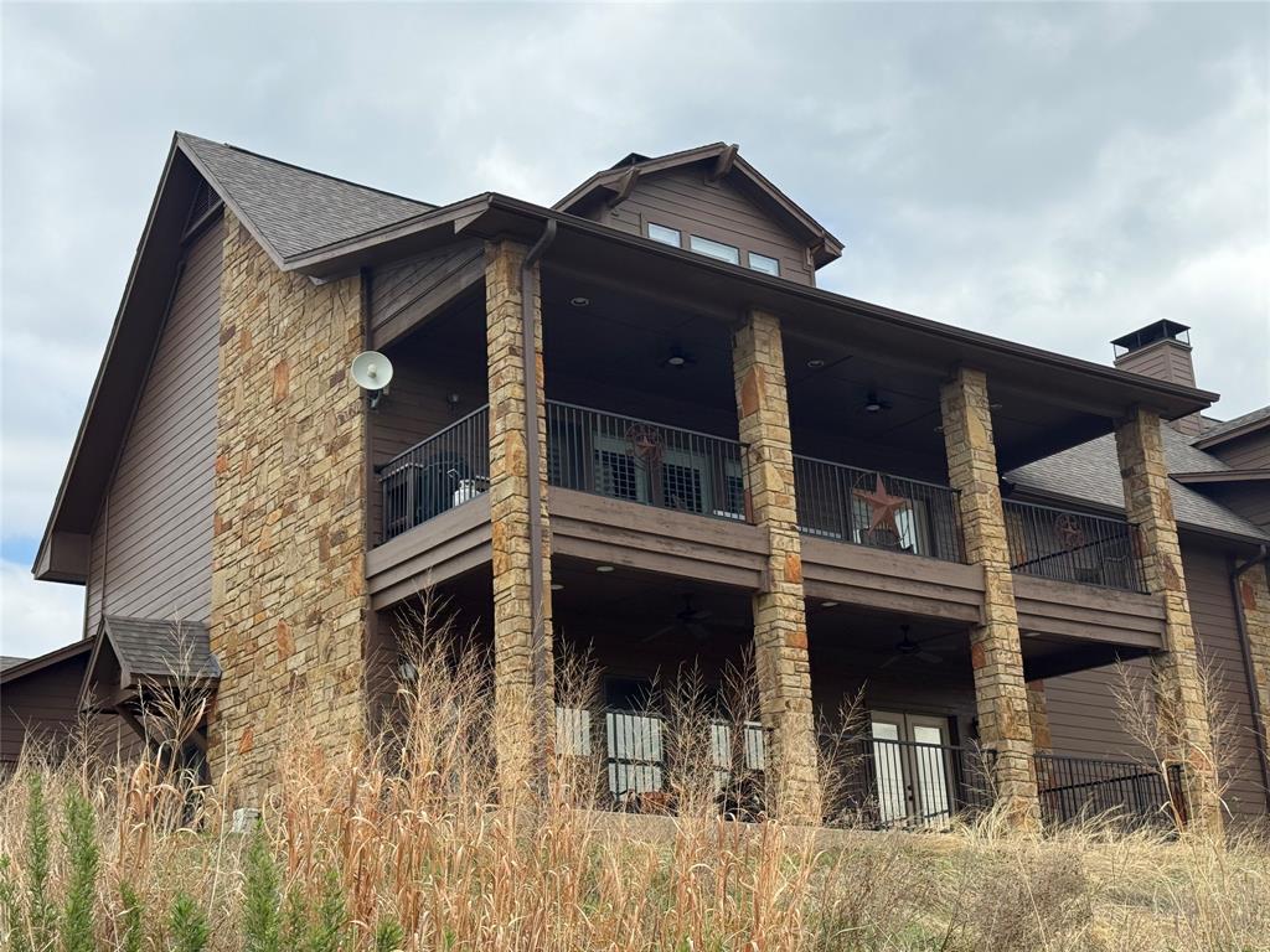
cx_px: 635
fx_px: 1761
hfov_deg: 39.7
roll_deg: +2.7
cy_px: 476
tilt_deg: +19.1
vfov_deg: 30.3
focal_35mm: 48
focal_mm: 6.76
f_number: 1.78
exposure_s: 1/3226
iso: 80
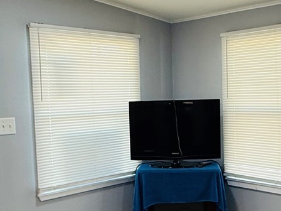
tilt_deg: -4.4
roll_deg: +1.6
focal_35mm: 50
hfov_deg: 38.0
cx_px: 171
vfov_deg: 29.0
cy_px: 131
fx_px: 406
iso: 125
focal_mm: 2.22
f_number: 2.2
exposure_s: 1/120
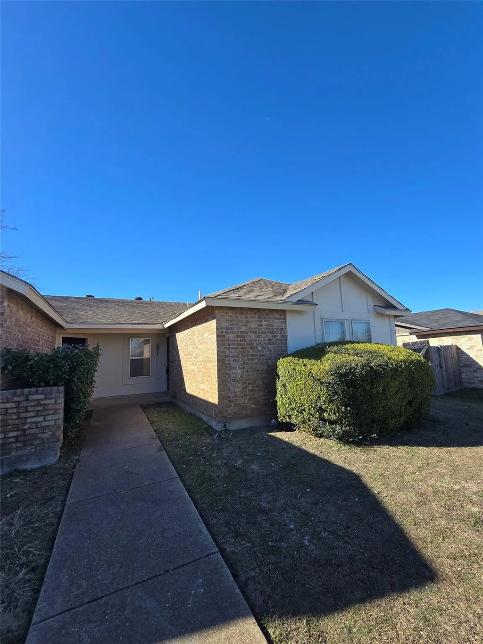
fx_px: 242
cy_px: 322
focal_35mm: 13
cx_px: 242
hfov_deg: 89.9
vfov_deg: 106.2
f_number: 2.2
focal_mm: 2.2
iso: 50
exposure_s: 1/1245
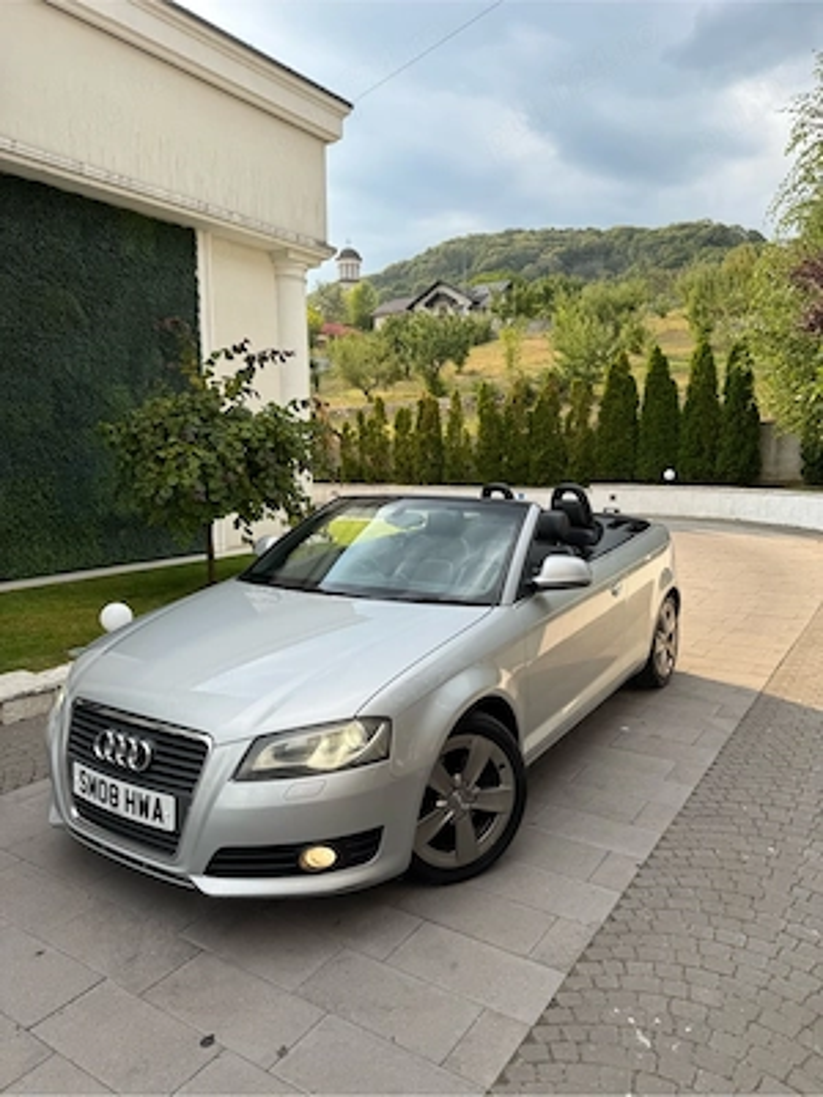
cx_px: 412
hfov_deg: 56.8
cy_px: 548
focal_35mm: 24
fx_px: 761
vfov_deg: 71.6
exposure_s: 1/1361
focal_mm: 6.76
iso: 80
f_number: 1.78
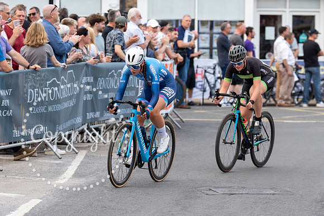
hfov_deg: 10.7
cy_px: 70
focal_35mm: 192
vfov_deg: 7.2
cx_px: 142
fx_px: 1726
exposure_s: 1/1000
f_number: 3.2
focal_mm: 118
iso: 500
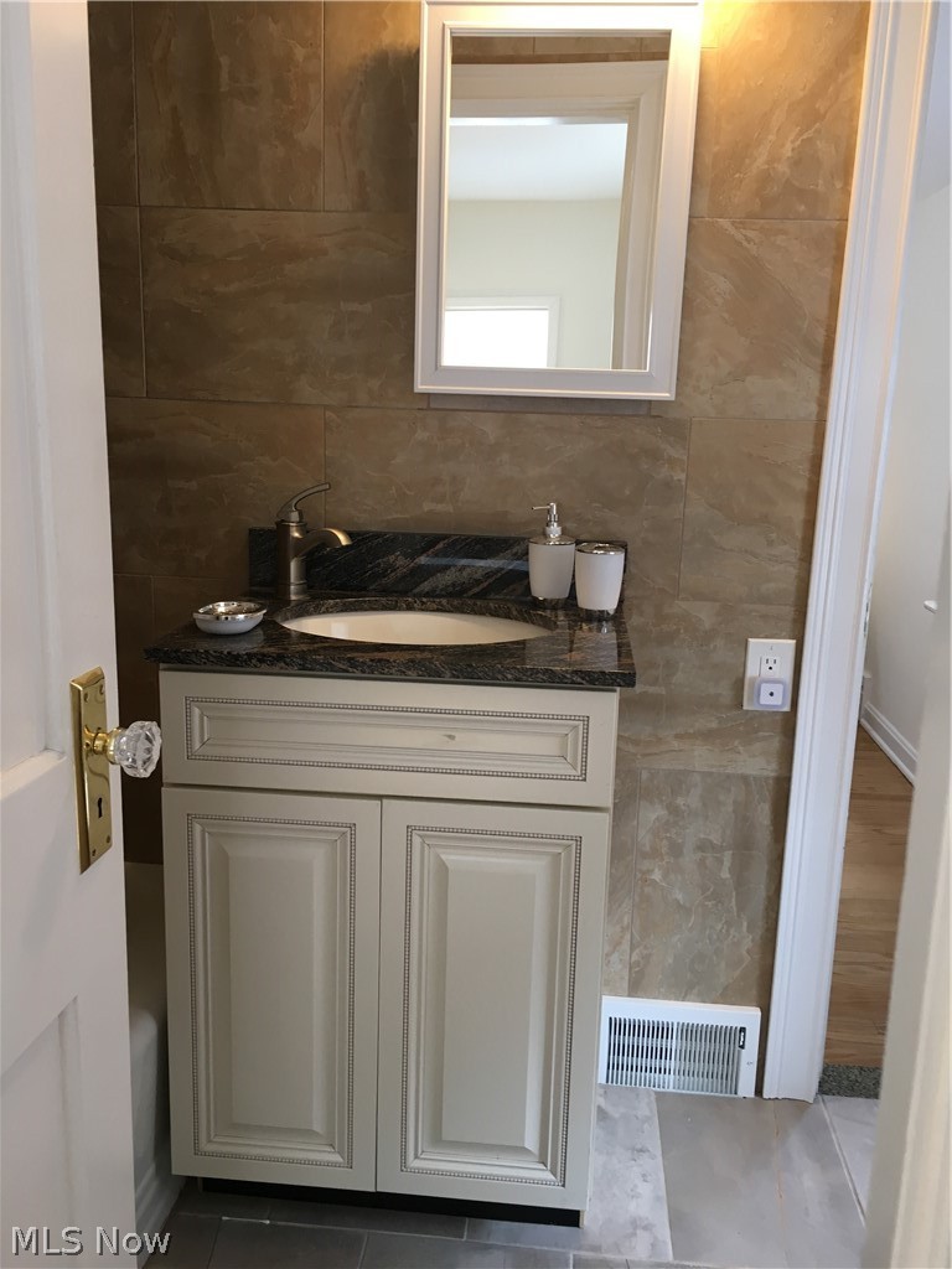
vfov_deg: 61.7
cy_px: 634
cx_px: 476
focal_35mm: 29
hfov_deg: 48.2
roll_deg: -1.2
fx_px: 1063
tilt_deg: -12.1
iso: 50
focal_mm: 4.15
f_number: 2.2
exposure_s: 1/30
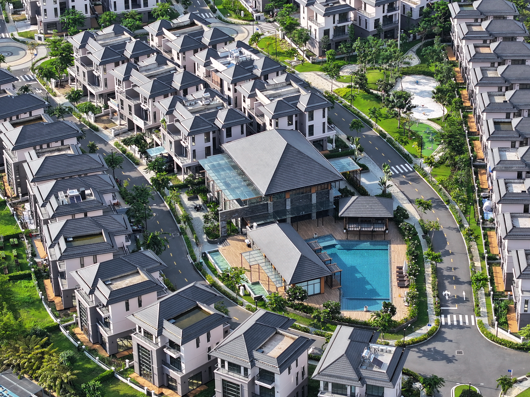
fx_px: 1516
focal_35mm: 99
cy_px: 221
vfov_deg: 14.9
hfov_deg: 19.8
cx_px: 343
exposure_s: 1/500
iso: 120
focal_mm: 19.35
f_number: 2.8
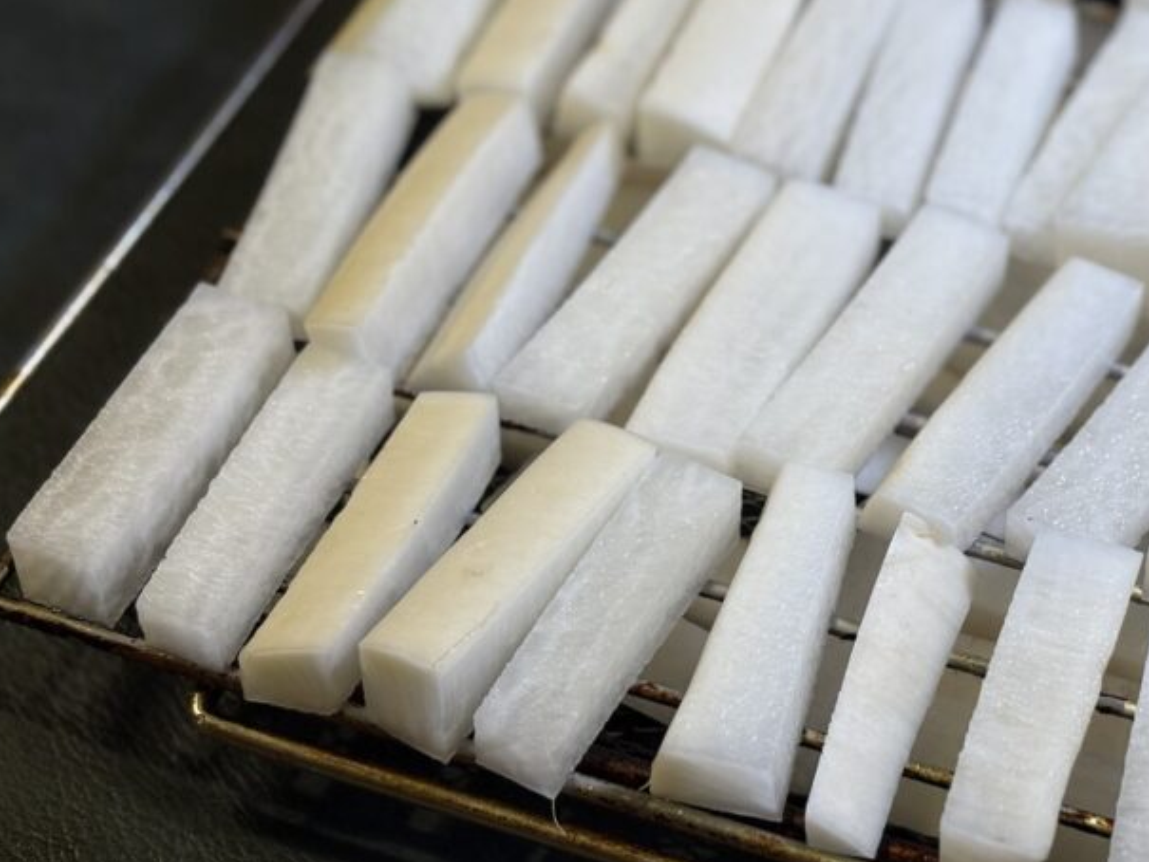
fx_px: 2922
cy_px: 387
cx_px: 912
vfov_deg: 16.8
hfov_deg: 22.0
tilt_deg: -48.1
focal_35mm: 88
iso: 32
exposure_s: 1/117
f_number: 1.6
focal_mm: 5.96
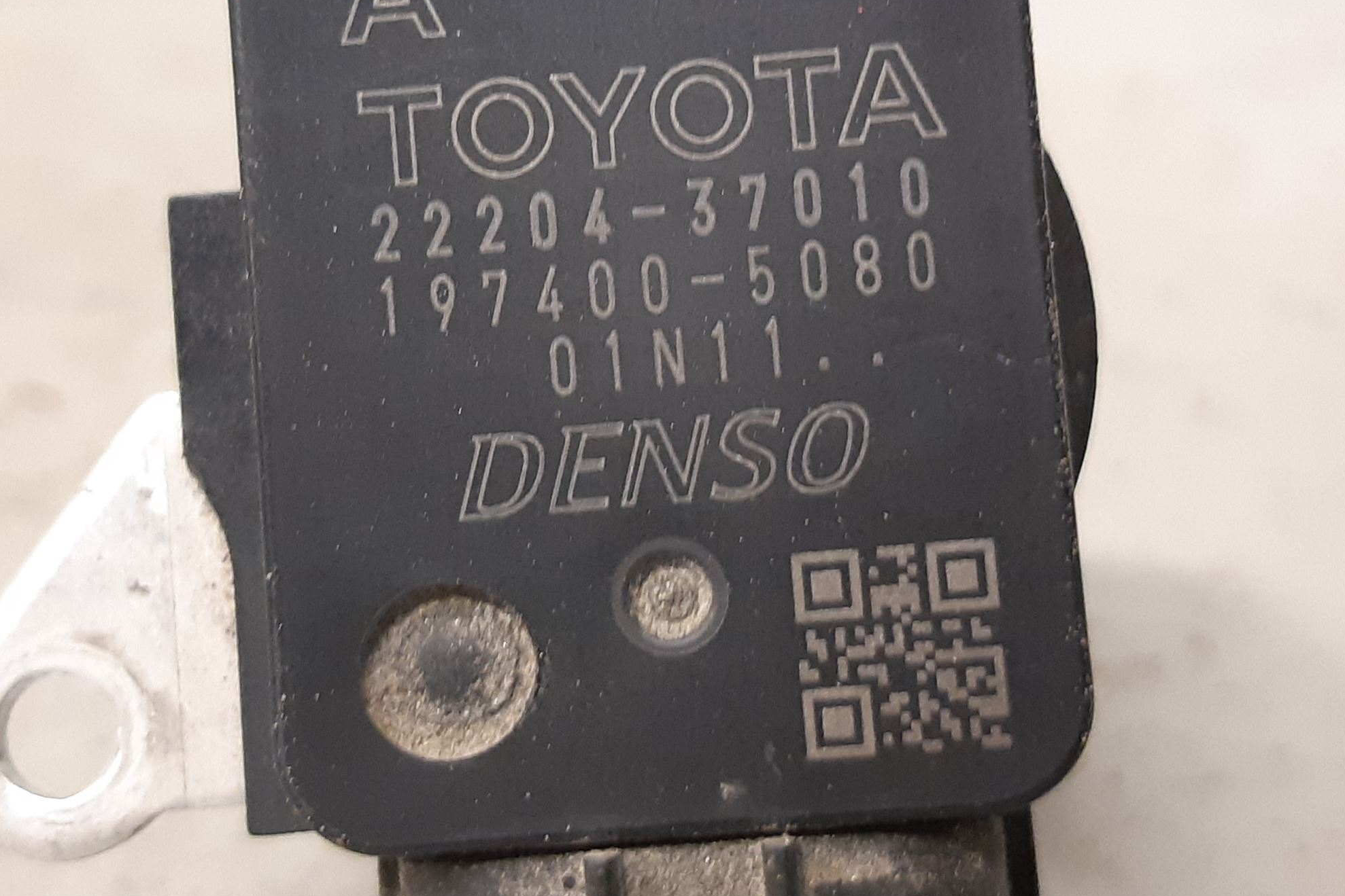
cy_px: 394
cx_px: 674
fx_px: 1046
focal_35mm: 28
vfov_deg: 46.3
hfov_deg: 65.5
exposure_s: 1/33
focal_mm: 3.93
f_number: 1.7
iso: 250
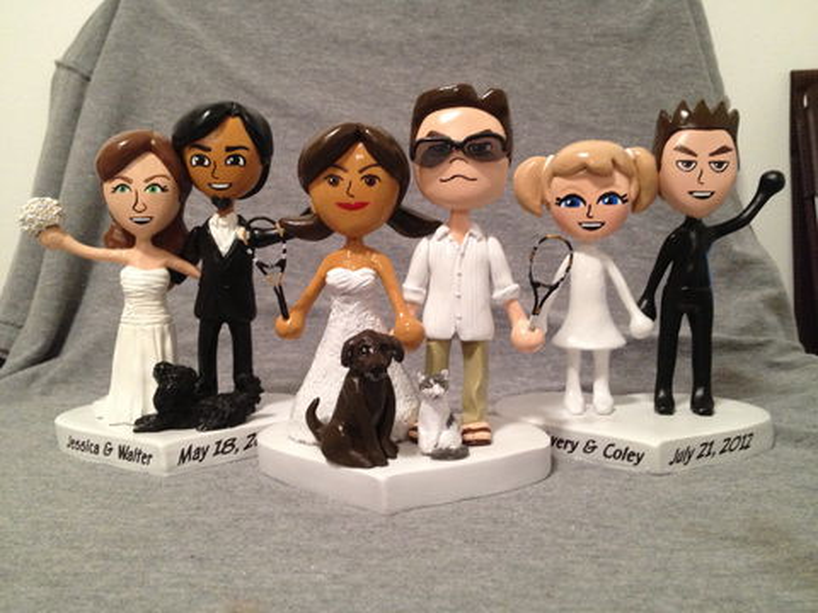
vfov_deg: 40.7
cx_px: 409
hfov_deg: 52.6
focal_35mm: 35
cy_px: 306
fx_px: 827
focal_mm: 4.28
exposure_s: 1/20
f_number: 2.4
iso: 320
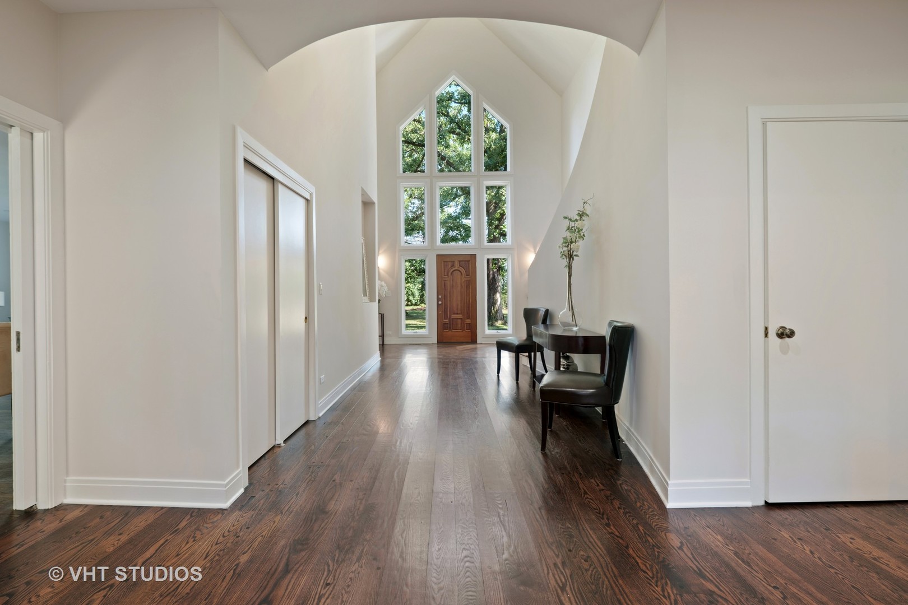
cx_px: 454
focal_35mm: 15
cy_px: 302
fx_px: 378
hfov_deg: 100.4
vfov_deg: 77.3
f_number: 8
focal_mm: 10
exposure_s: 1.5
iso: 200
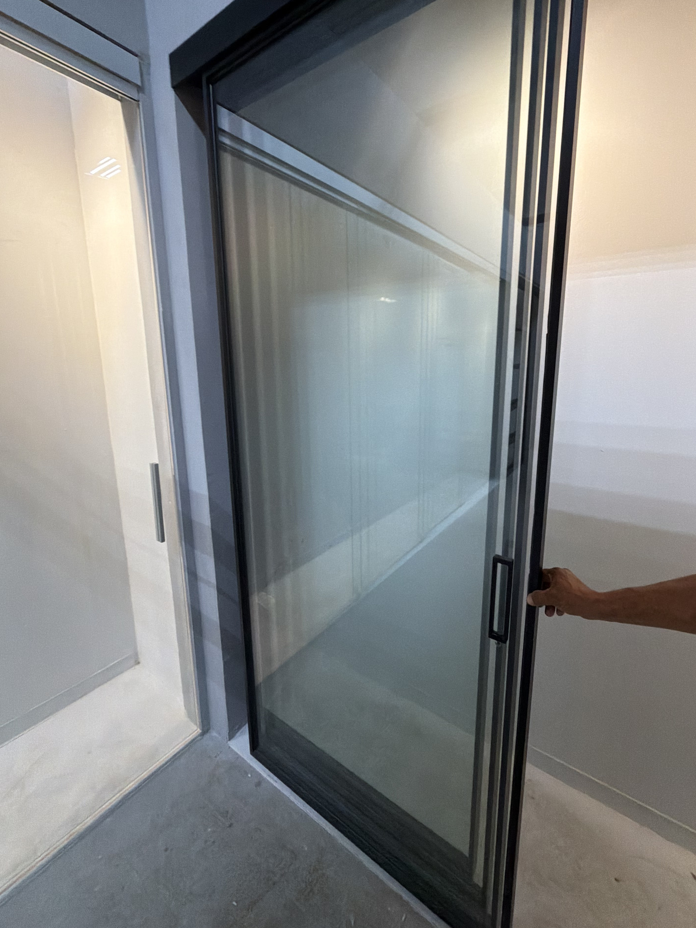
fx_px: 402
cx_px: 367
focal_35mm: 15
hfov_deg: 81.7
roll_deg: -1.3
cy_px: 436
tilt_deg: -10.6
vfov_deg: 98.1
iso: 320
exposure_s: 1/120
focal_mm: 2.22
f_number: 2.2
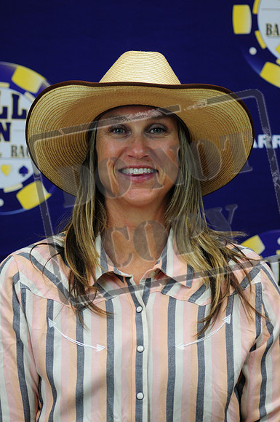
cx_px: 140
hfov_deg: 11.1
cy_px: 211
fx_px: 1439
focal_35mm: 123
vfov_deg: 16.7
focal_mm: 82
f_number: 4
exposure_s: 1/125
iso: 640
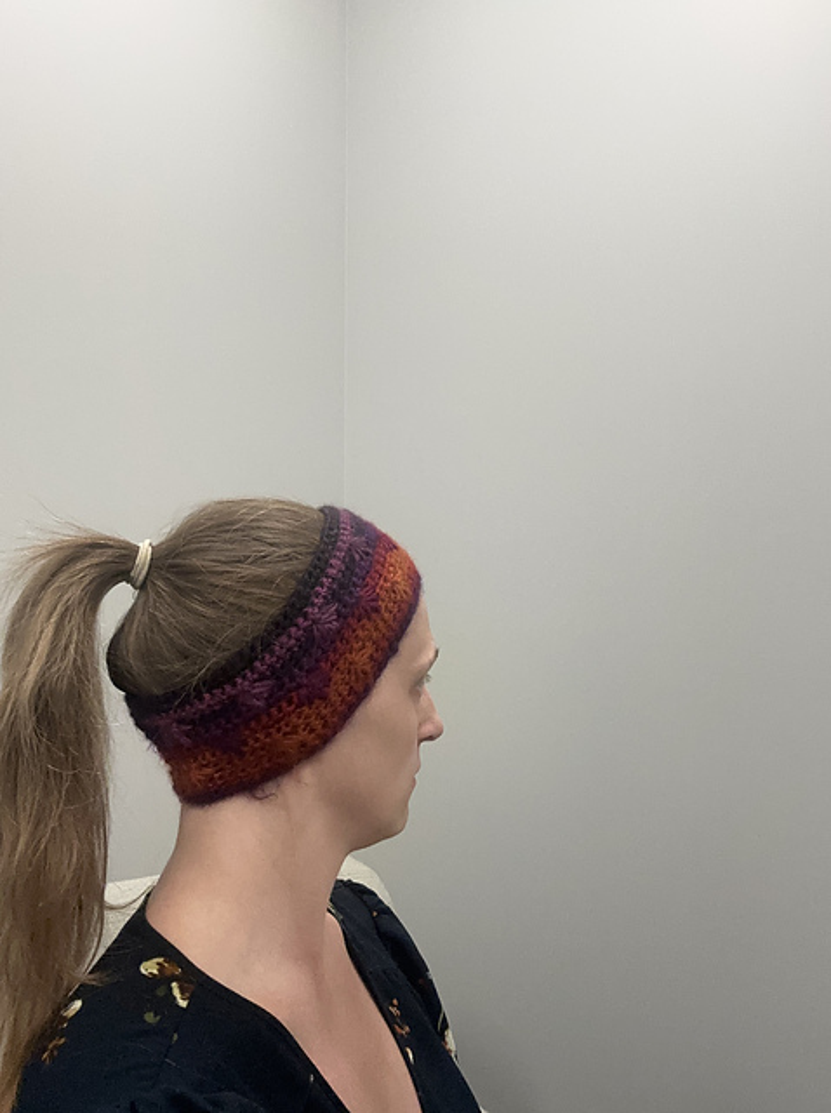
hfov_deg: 46.7
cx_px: 416
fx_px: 963
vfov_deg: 60.0
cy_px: 556
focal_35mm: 30
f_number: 1.9
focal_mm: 2.69
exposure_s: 1/59
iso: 125
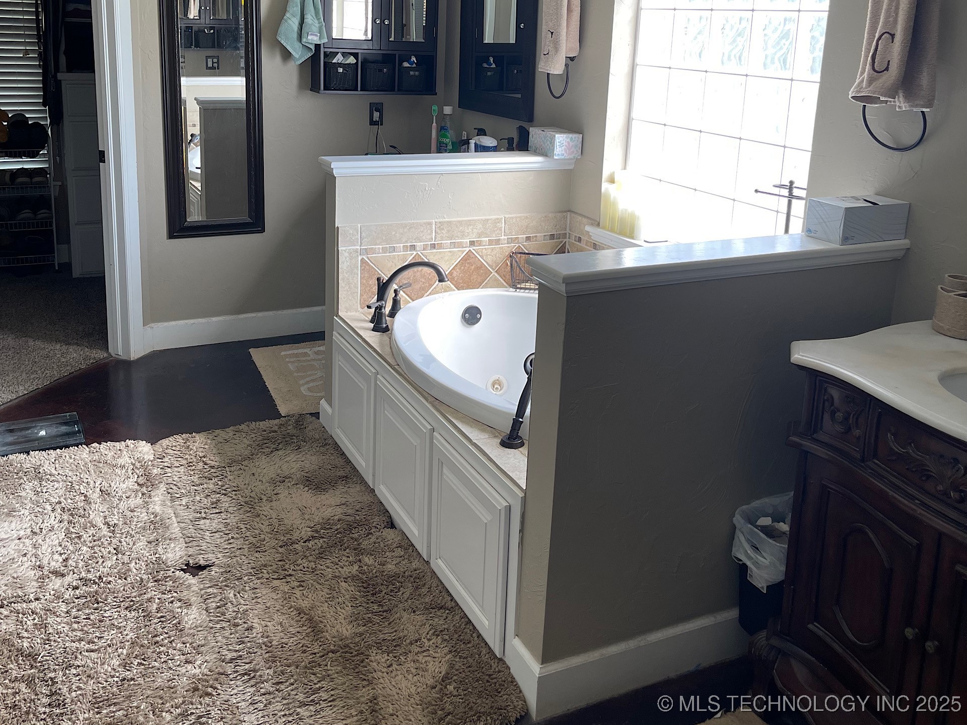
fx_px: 698
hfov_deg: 69.4
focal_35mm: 25
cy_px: 362
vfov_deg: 54.9
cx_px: 484
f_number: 1.6
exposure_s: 1/120
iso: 50
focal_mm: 5.1
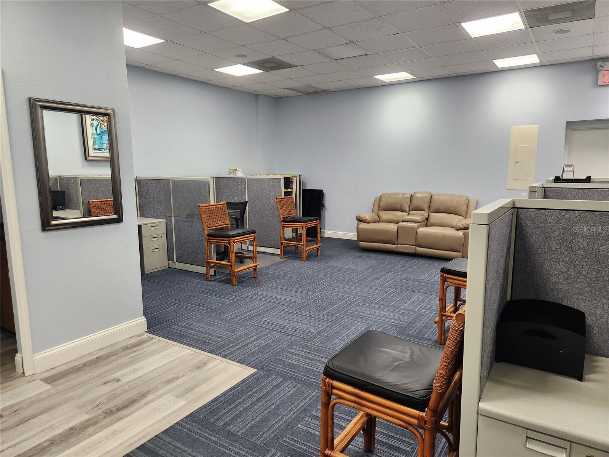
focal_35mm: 23
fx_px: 405
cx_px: 304
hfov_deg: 73.9
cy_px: 228
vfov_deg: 58.9
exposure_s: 1/120
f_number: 1.8
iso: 250
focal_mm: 5.4
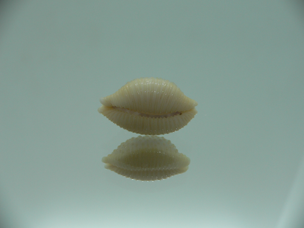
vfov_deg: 40.7
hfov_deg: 52.6
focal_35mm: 35
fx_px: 307
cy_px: 114
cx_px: 152
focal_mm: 4.6
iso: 80
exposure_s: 1/60
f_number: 2.8
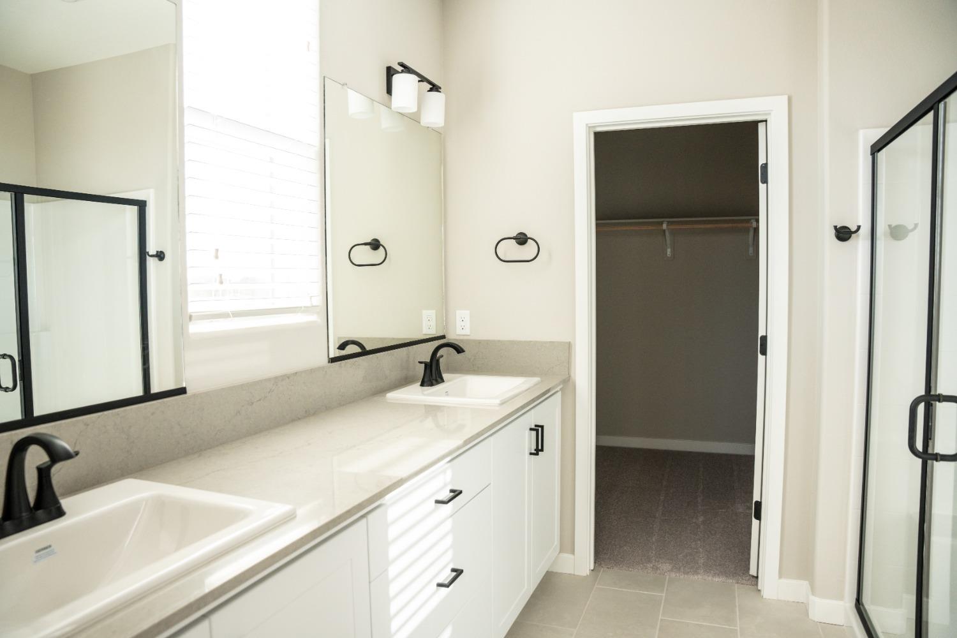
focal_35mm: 24
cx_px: 478
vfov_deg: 53.1
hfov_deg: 73.7
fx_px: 638
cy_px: 319
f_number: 4.5
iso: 640
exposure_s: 1/125
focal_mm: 24
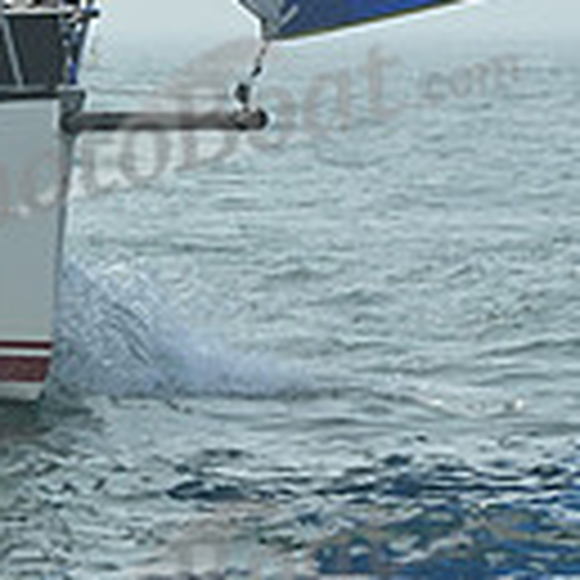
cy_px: -38
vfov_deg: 3.3
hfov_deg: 3.3
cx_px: -342
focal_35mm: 536
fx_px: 10161
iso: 320
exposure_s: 1/1250
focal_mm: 140
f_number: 8
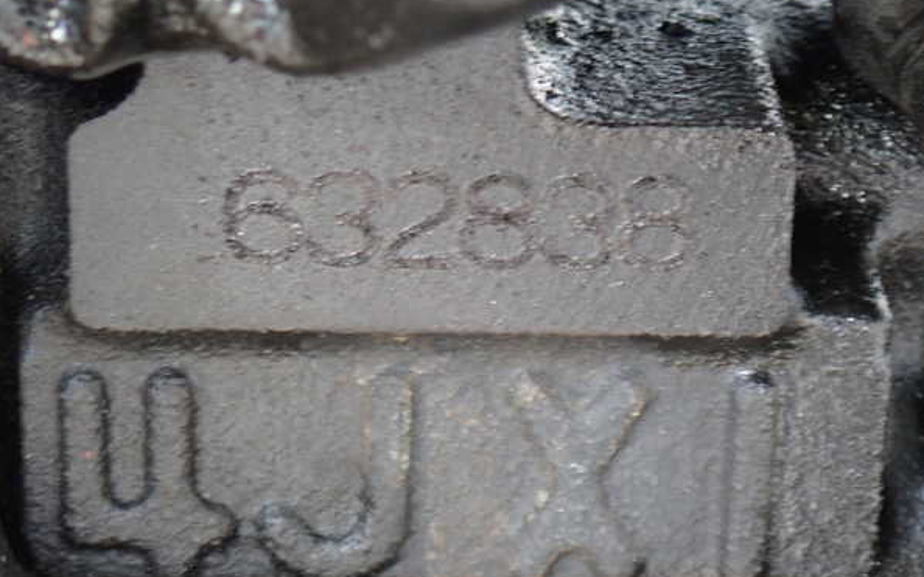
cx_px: 465
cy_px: 289
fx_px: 2694
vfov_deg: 12.2
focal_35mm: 107
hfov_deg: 19.5
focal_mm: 18
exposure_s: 1/30
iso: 800
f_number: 4.9
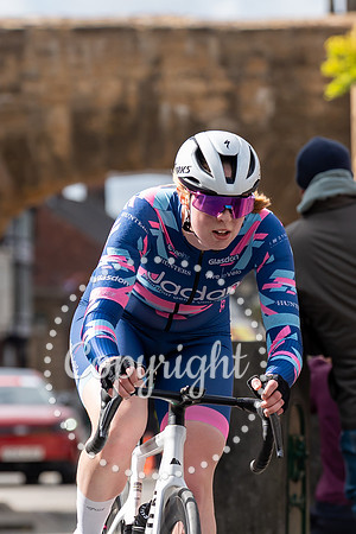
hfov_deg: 3.7
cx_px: 264
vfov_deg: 5.5
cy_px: 207
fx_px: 5566
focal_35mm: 375
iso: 125
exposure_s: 1/1000
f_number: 4
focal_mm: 125
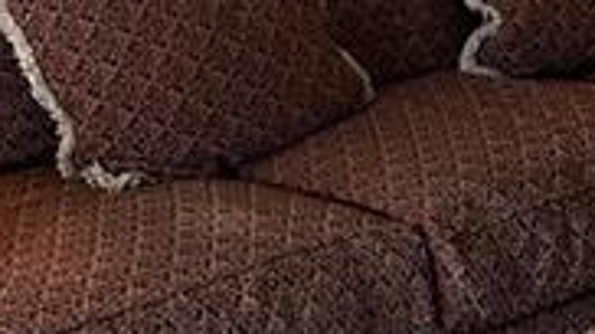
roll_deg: +1.1
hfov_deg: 11.4
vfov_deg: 6.5
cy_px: 26
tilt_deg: -10.5
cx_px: 598
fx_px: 2948
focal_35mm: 187
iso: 125
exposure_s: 1/60
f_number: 1.5
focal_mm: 5.7
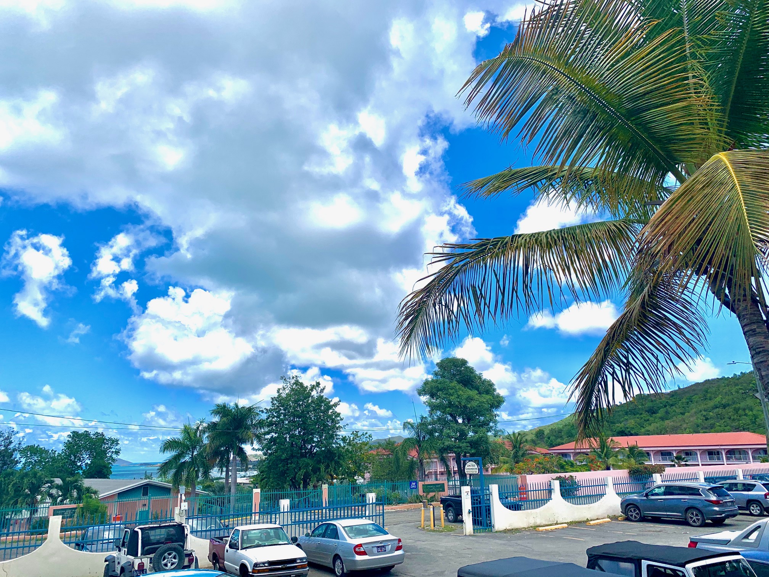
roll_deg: +1.6
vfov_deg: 53.1
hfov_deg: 67.3
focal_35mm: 26
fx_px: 578
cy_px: 288
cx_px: 384
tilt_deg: +14.9
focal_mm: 4.25
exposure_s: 1/3401
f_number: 1.8
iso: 25
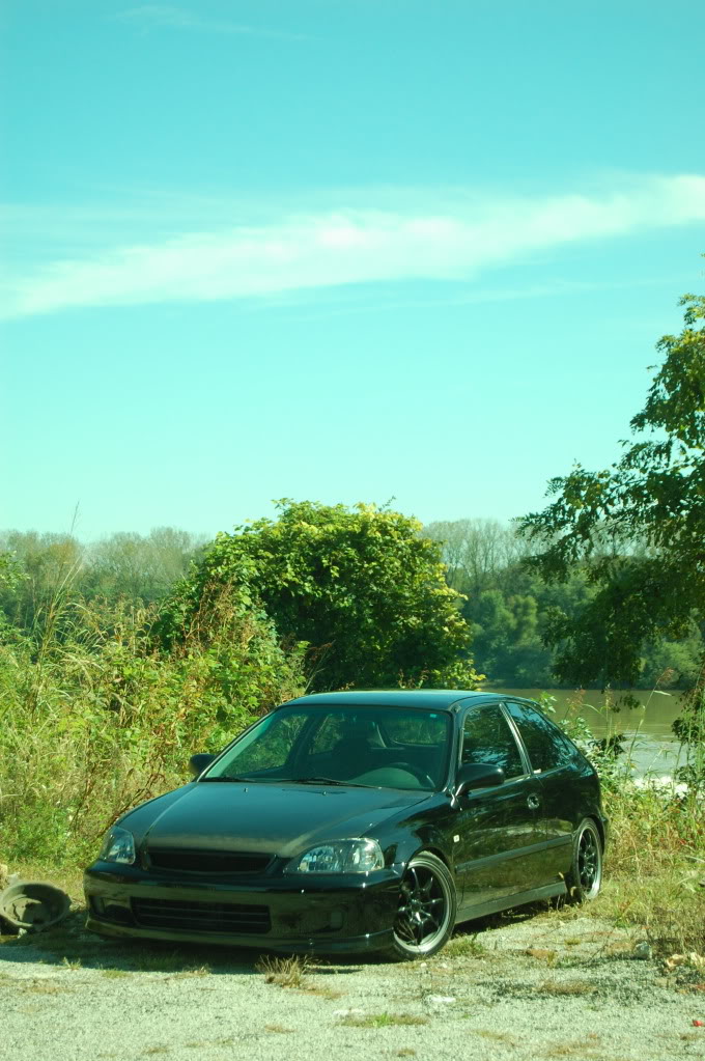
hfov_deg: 16.5
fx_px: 2428
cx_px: 352
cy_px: 530
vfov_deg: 24.6
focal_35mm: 82
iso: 400
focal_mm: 55
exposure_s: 1/125
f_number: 5.6
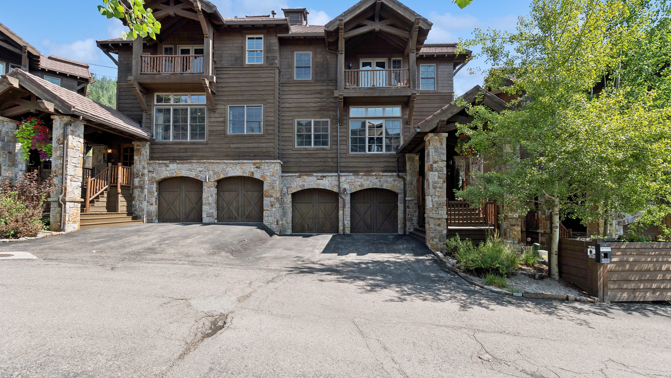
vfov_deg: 67.1
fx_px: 285
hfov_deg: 99.4
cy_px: 188
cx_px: 335
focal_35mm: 16
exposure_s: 1/320
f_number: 6.3
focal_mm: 10
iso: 100
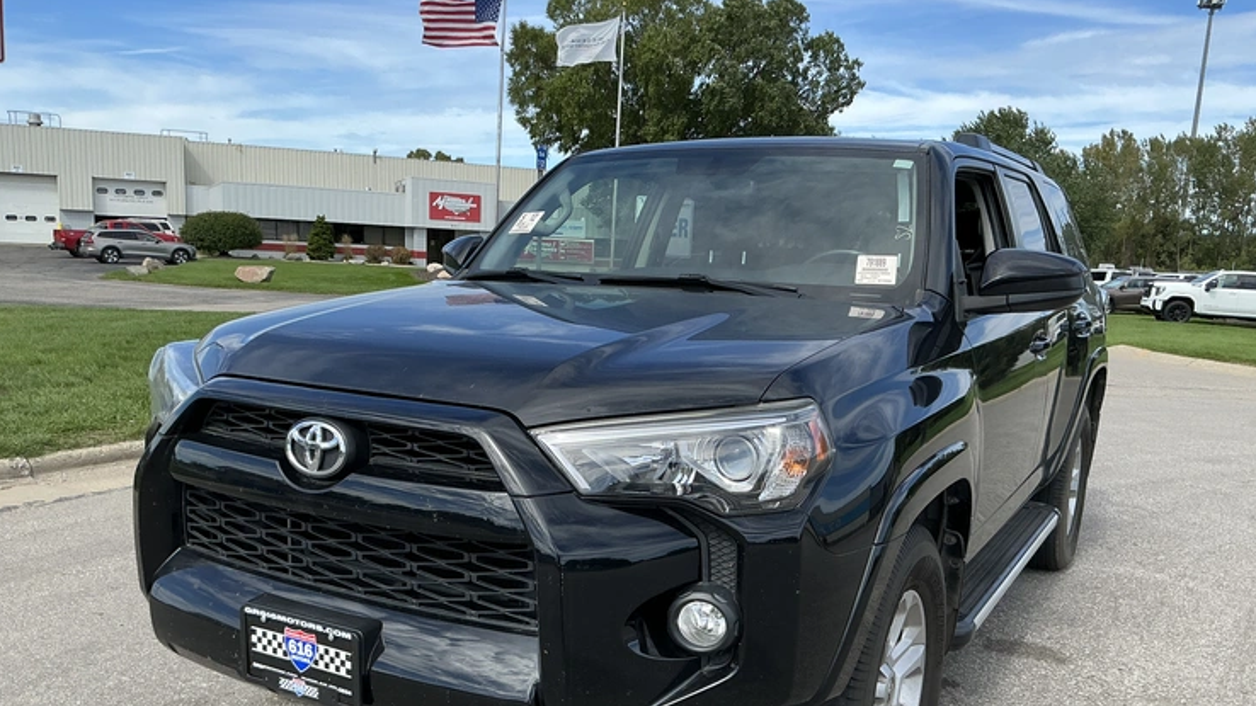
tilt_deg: -9.0
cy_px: 457
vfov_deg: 37.5
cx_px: 628
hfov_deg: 62.6
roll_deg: -2.4
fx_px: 1032
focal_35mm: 31
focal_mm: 3
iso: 25
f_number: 1.8
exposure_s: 1/792
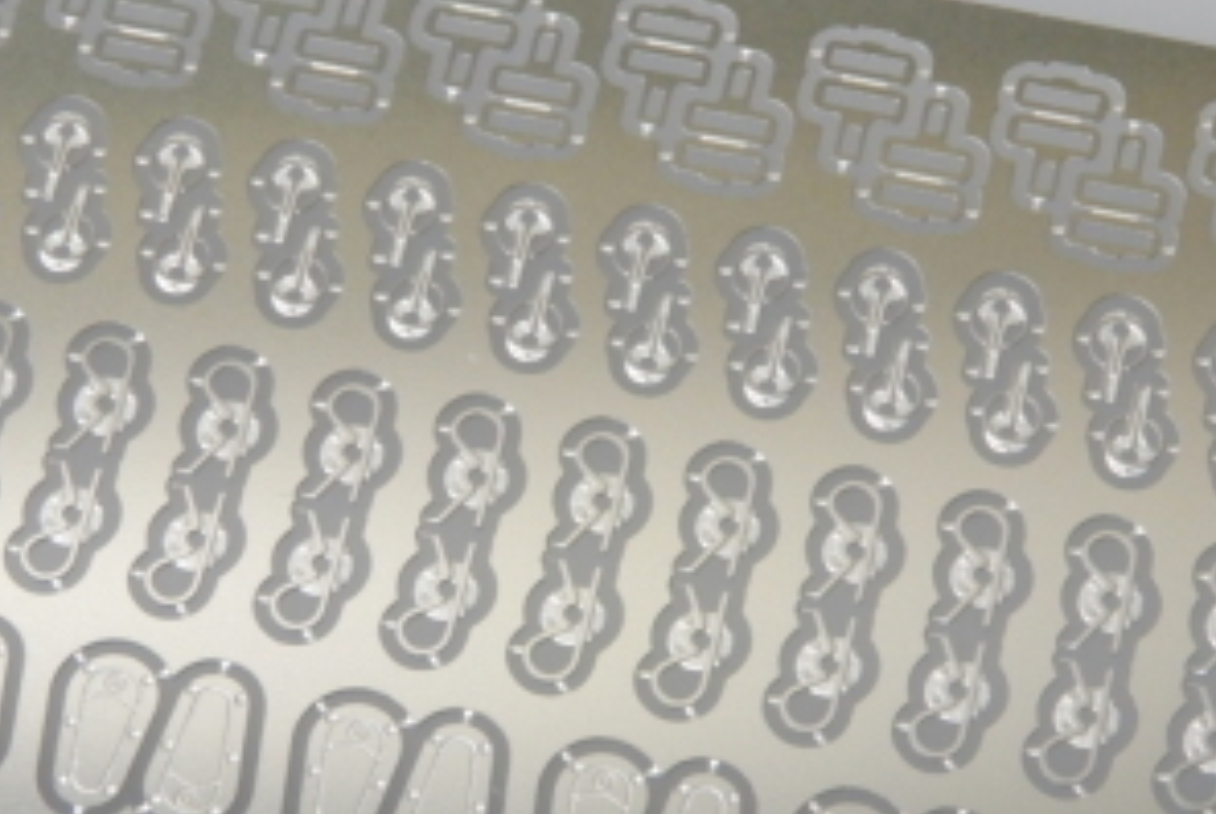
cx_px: 546
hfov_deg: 14.0
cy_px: 613
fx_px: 4936
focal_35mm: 146
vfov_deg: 9.4
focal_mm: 11.6
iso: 320
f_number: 4.5
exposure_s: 1/30
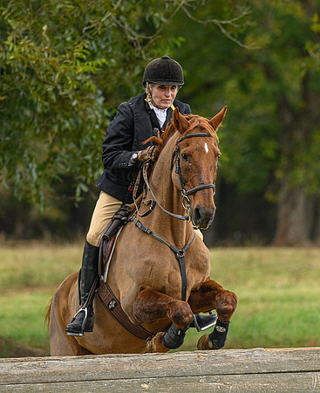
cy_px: 191
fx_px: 3632
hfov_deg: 5.0
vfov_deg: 6.2
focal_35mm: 310
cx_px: 209
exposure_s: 1/640
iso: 800
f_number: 3.5
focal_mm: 185
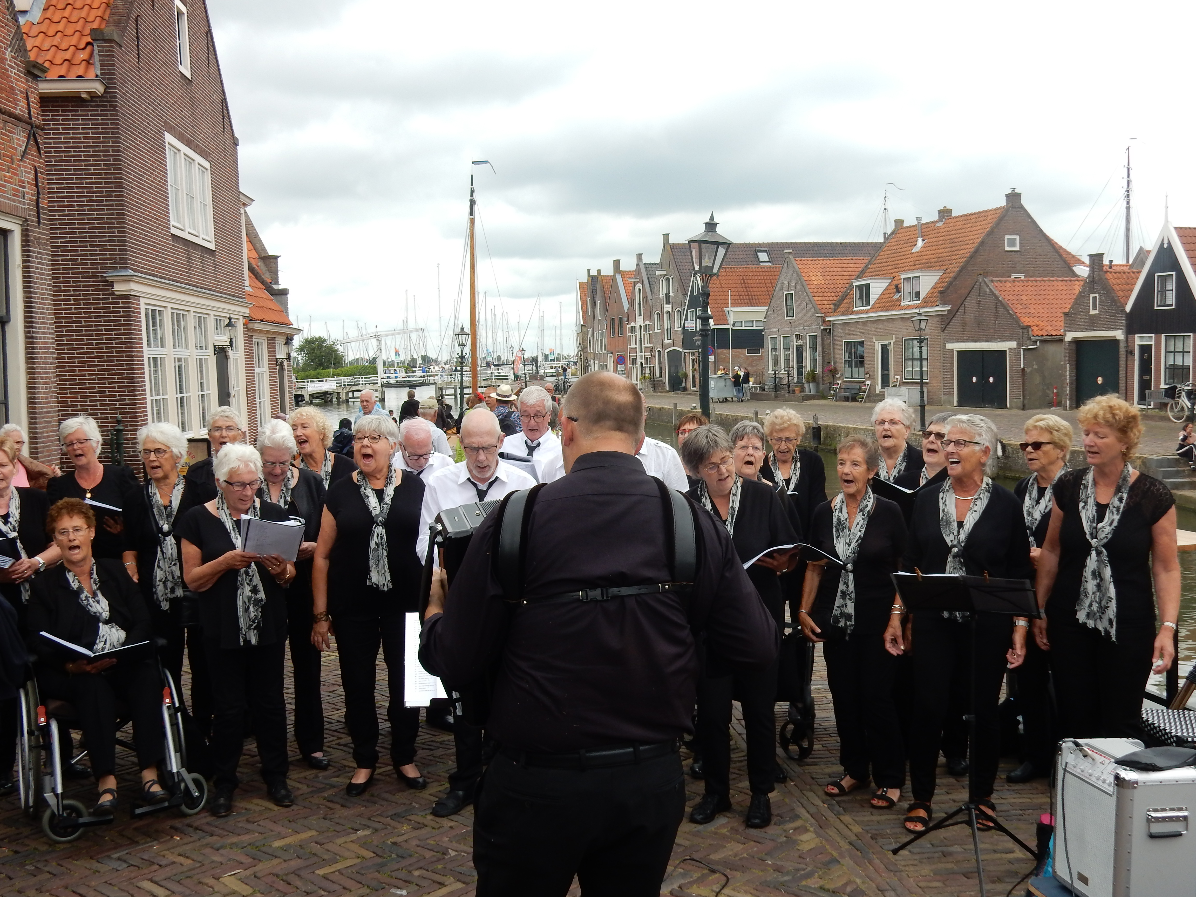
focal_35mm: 36
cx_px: 598
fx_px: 1244
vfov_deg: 39.7
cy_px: 448
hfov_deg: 51.4
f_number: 4
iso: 125
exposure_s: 1/250
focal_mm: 6.4
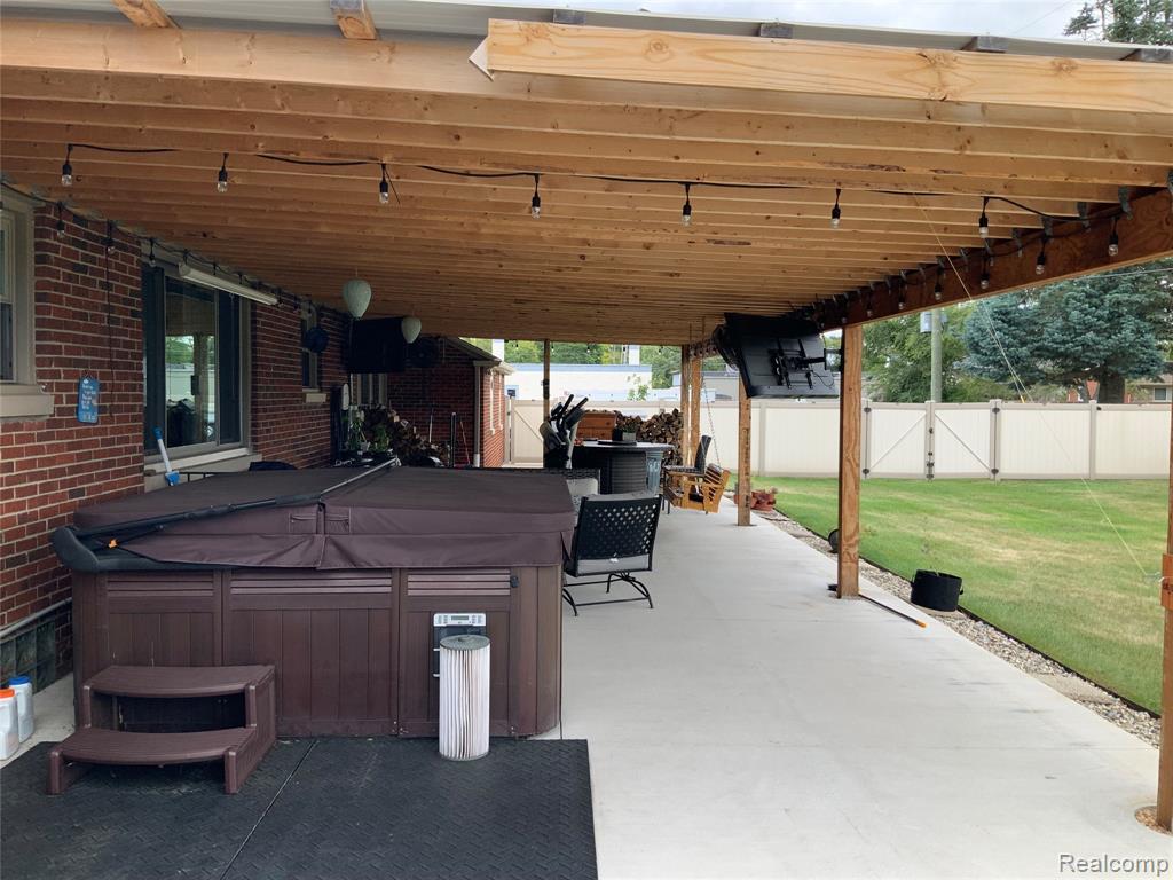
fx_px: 983
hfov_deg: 61.7
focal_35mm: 29
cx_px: 586
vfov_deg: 48.2
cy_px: 440
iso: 16
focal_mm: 3
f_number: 1.8
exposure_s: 1/329
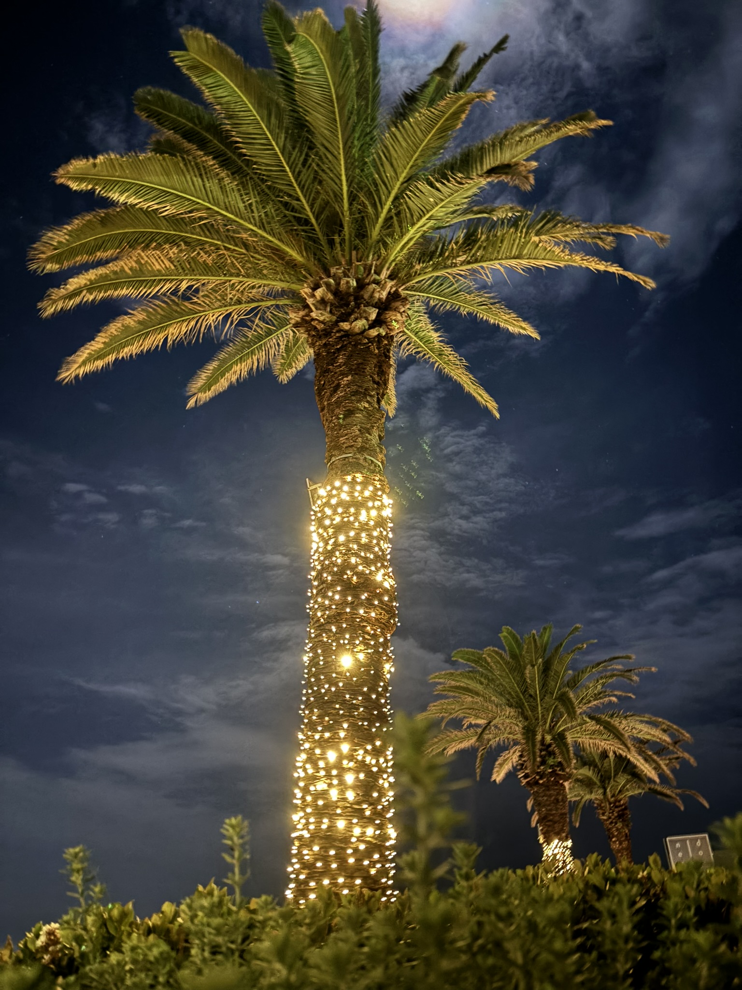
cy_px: 495
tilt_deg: +31.1
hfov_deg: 53.1
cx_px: 371
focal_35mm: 26
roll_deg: +2.5
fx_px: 743
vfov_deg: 67.3
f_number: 1.6
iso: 1600
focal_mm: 5.96
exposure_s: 1/2
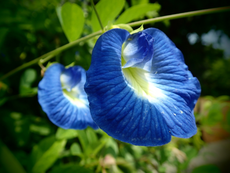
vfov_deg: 46.8
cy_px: 86
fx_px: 199
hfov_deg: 60.0
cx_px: 115
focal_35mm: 30
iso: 100
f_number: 3.2
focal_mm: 5.5
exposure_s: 1/800
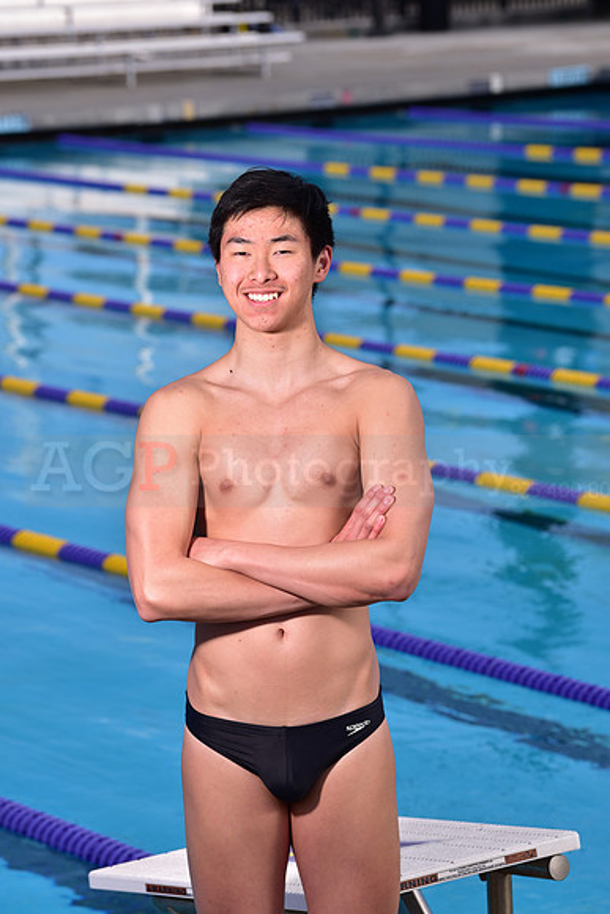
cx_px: 305
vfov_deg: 15.8
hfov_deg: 10.6
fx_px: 3302
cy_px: 457
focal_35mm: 130
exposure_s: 1/250
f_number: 6.3
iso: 80
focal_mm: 130
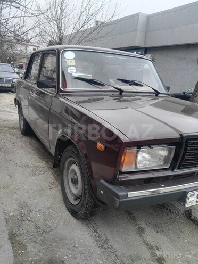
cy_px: 132
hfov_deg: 49.7
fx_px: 214
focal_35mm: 28
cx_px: 99
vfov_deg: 63.4
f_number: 2
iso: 69
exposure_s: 1/120
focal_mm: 2.96
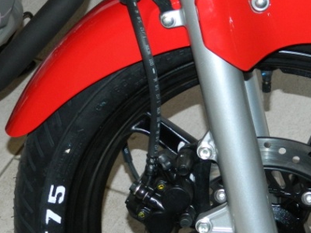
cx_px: 255
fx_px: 1086
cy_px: 206
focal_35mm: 121
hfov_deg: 16.2
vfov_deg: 12.2
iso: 200
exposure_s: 1/30
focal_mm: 8.4
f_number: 3.6
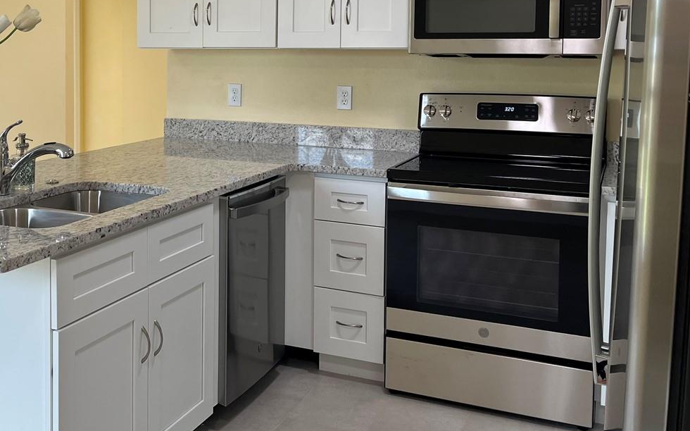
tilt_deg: -2.4
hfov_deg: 43.3
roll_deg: +0.9
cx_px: 192
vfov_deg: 28.1
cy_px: 97
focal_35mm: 45
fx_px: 846
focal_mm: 5.1
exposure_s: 1/120
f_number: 1.6
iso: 64
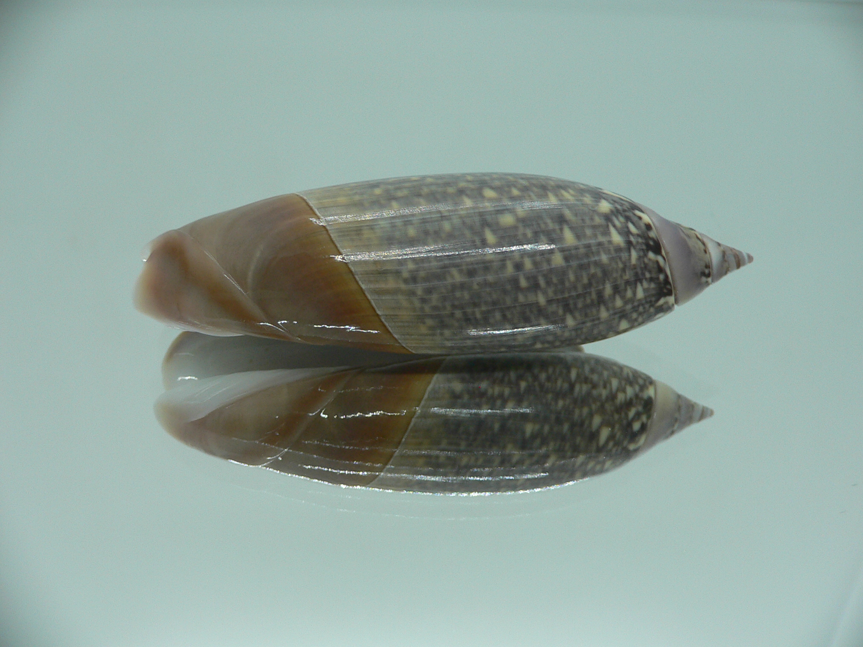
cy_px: 324
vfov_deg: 40.7
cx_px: 432
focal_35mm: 35
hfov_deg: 52.6
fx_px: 873
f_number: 2.8
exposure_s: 1/60
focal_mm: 4.6
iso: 80
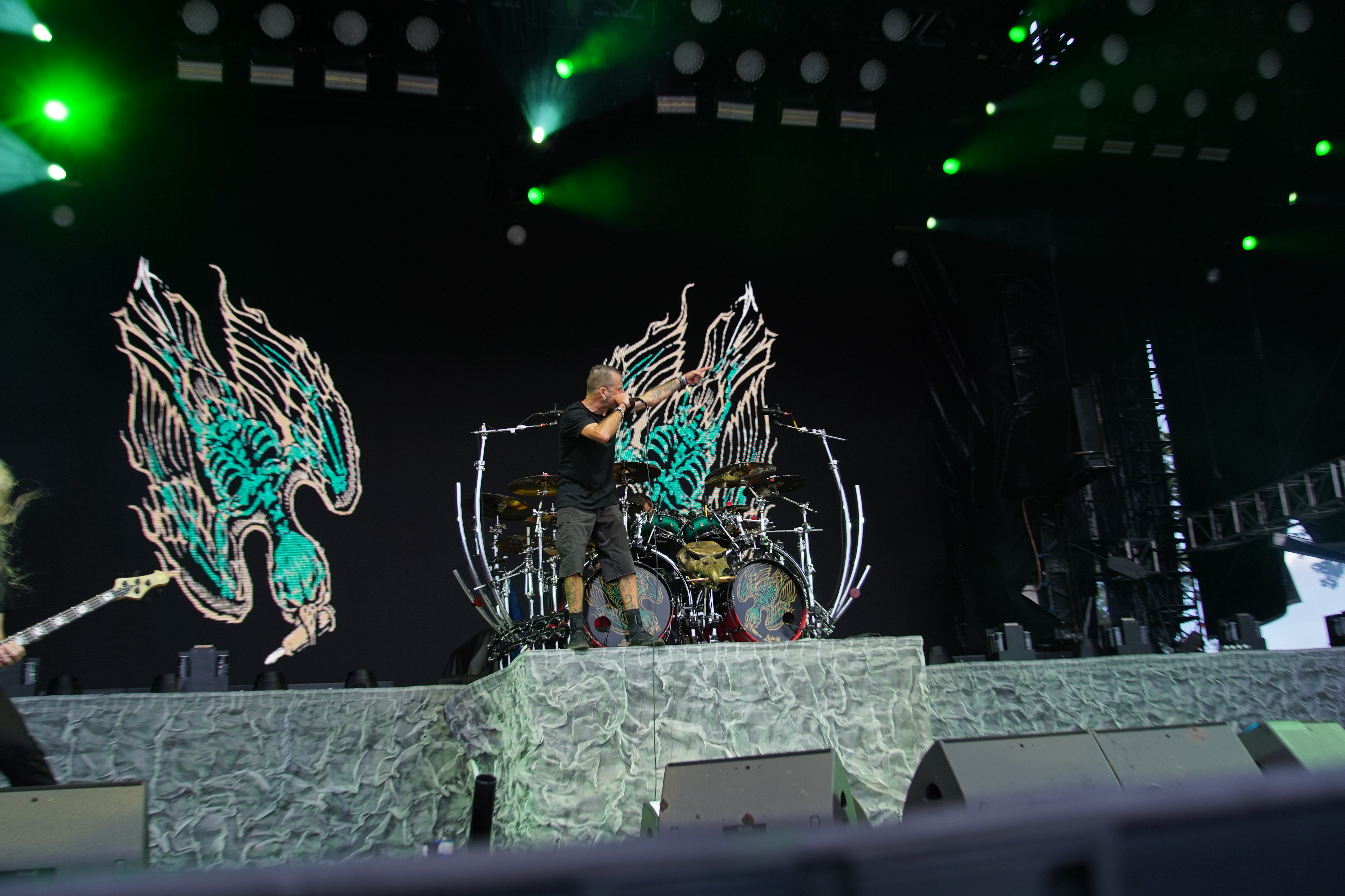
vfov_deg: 35.9
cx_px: 672
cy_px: 448
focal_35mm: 37
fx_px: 1382
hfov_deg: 51.9
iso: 320
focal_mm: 37
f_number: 4
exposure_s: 1/125
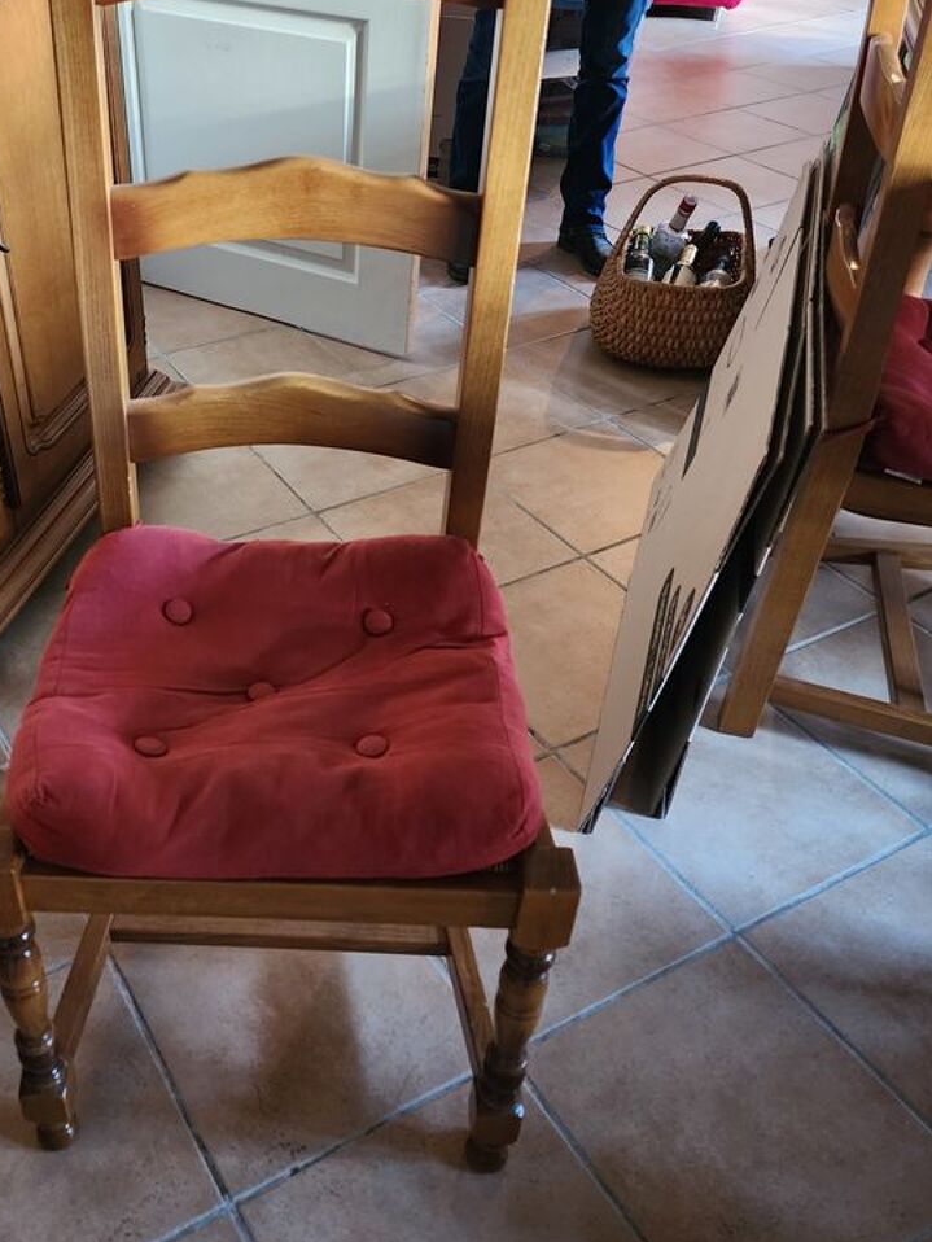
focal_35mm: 32
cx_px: 285
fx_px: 1148
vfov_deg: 56.8
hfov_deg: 43.3
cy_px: 636
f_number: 1.8
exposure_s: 1/24
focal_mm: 6.4
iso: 640
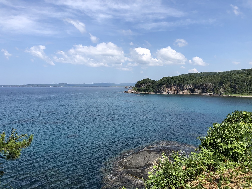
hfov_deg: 63.4
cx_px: 126
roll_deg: +0.1
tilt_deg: -2.8
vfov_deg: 49.7
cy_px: 94
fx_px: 204
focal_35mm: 28
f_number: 1.8
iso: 20
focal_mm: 3.99
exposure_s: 1/2088
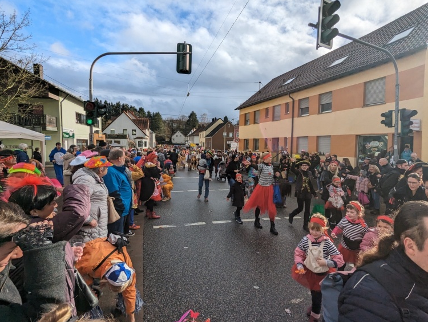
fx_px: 211
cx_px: 212
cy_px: 158
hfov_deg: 90.9
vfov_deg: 74.9
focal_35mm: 17
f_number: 2.2
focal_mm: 2.35
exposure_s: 1/2203
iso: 46
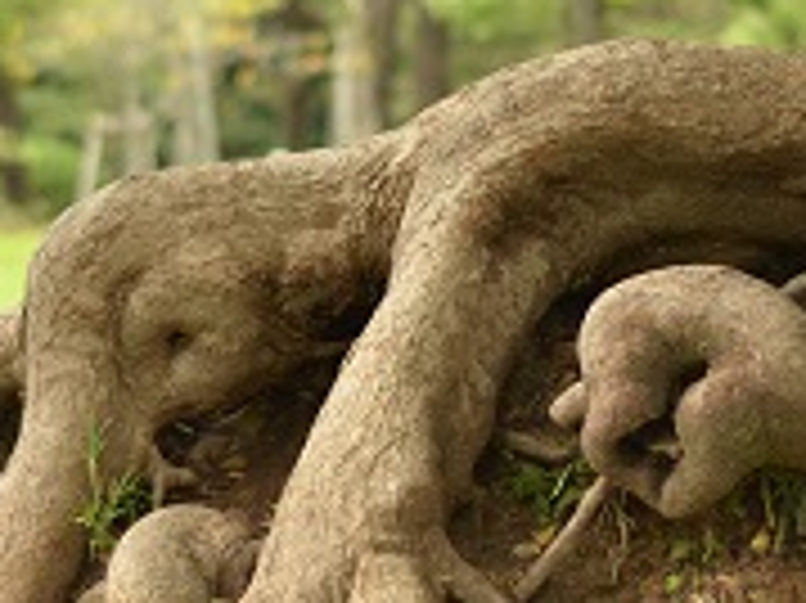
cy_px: 214
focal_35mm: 201
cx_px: 297
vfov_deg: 7.4
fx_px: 4677
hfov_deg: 9.8
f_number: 1.8
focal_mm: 50
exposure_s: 1/1000
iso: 320
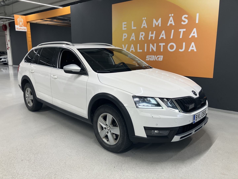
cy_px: 90
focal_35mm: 28
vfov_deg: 49.7
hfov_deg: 63.4
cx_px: 119
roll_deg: +0.0
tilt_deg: -10.4
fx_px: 193
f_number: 1.8
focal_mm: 3.99
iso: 80
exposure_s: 1/100
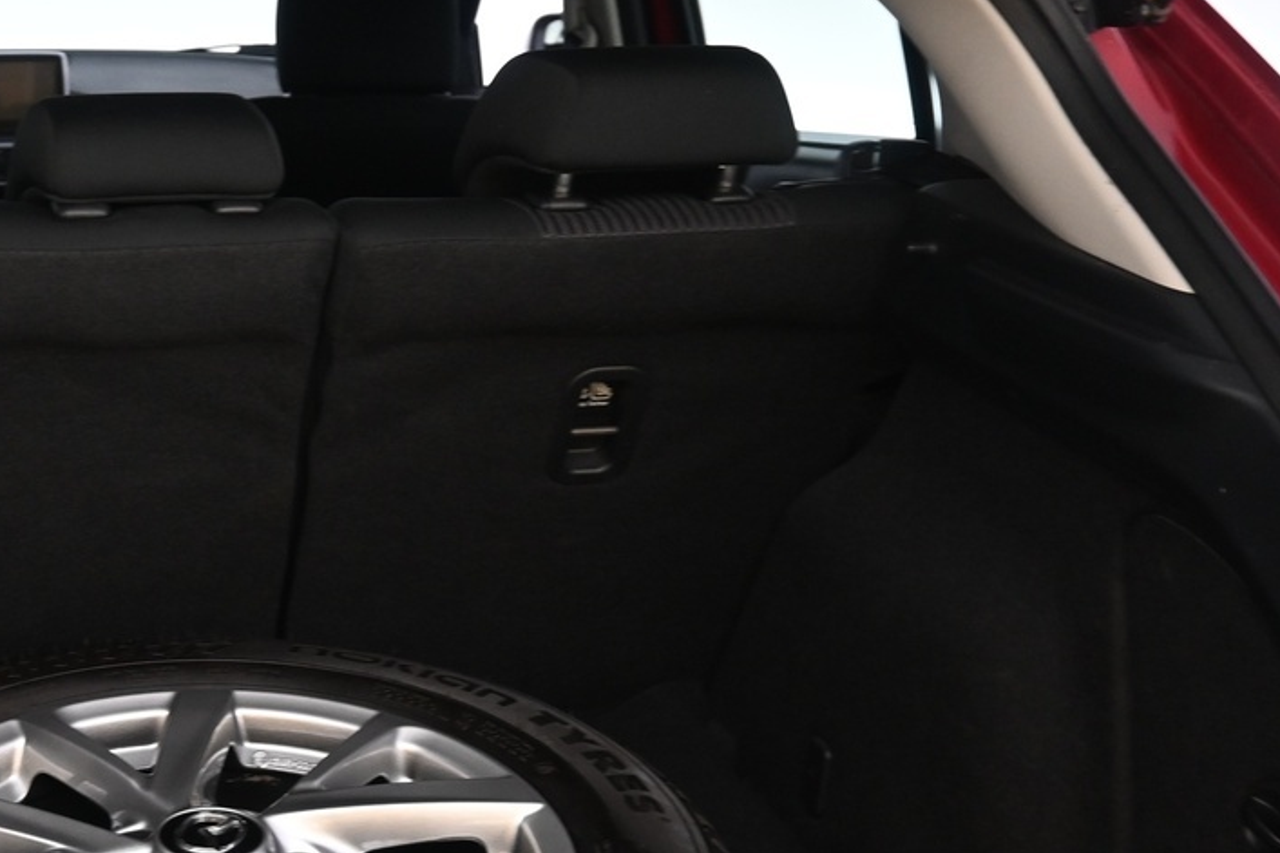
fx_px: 1955
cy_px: 683
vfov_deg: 24.2
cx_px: 141
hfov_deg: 34.4
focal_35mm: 55
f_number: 3.5
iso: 800
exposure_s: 1/25
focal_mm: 16
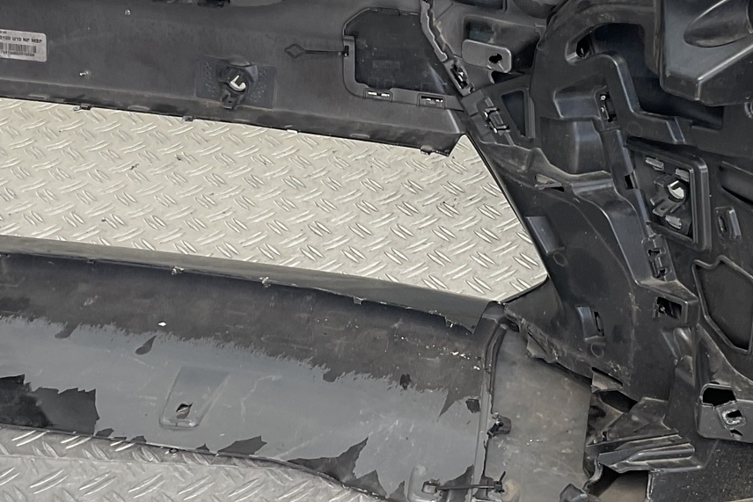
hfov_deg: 28.4
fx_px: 1485
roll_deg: +1.2
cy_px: 163
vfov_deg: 19.1
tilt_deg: -34.1
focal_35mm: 71
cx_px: 455
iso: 16
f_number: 1.8
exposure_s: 1/100
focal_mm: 3
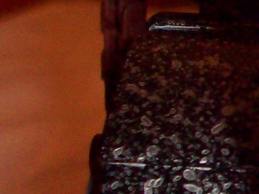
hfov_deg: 9.0
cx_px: 527
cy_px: 11
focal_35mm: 207
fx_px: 1549
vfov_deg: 7.2
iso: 160
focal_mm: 6.2
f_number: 2.8
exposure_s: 1/64
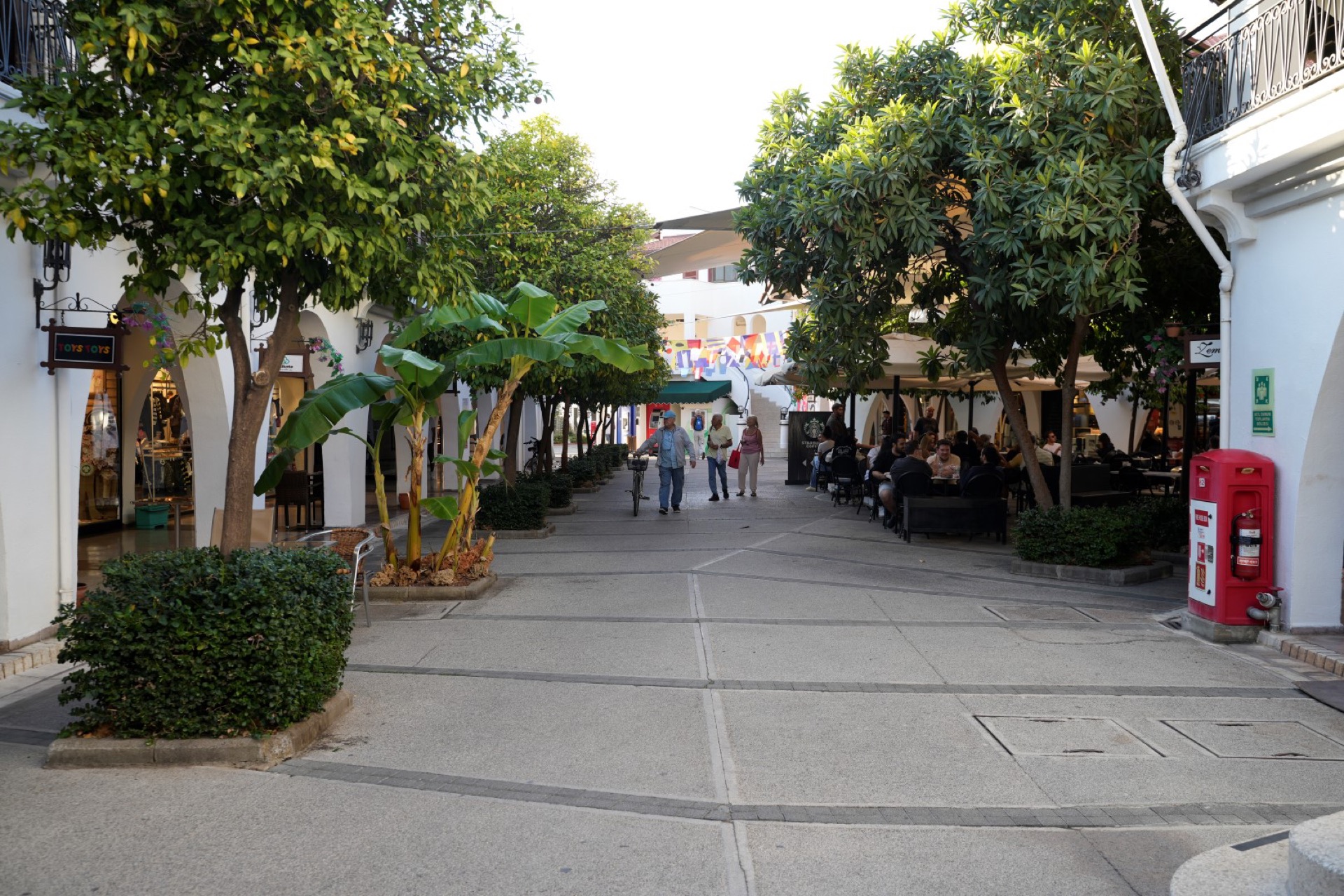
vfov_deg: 40.0
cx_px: 672
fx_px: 1232
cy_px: 448
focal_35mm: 33
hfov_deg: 57.2
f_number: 4
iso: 160
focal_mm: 33
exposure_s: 1/160
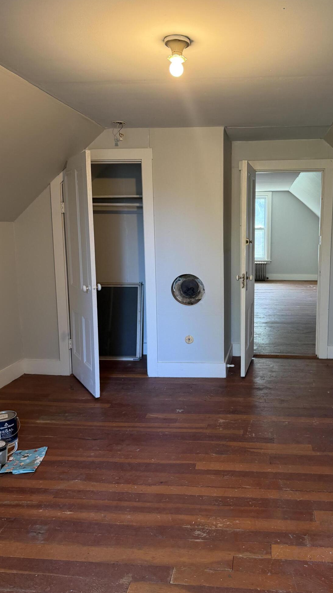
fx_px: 424
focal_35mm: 27
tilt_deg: -8.1
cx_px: 224
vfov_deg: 69.9
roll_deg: -0.7
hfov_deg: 42.3
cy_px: 288
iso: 250
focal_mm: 6.76
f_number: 1.78
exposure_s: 1/60
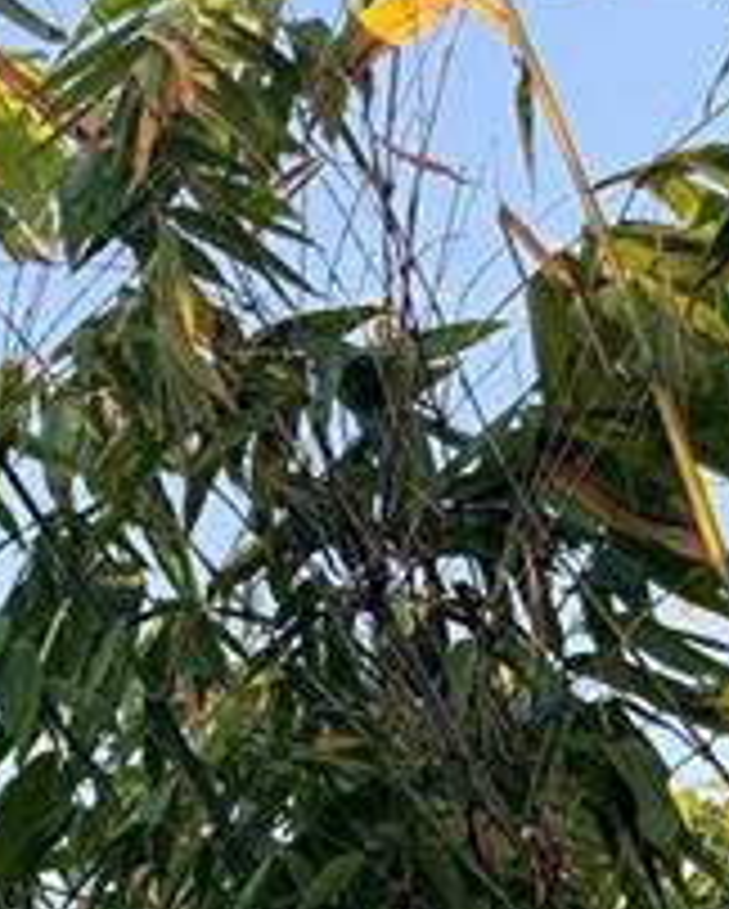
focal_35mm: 89
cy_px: 1377
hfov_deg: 15.6
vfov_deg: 18.8
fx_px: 2397
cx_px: -428
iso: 80
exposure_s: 1/602
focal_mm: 6.76
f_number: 1.78
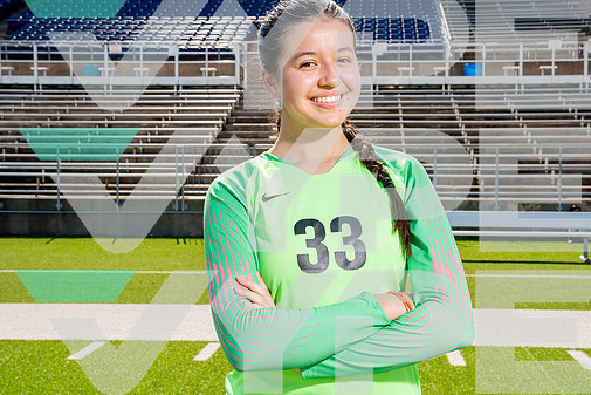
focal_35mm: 54
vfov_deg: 25.1
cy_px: 190
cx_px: 316
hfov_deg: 36.8
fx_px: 887
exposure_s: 1/250
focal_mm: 47
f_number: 11
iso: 320
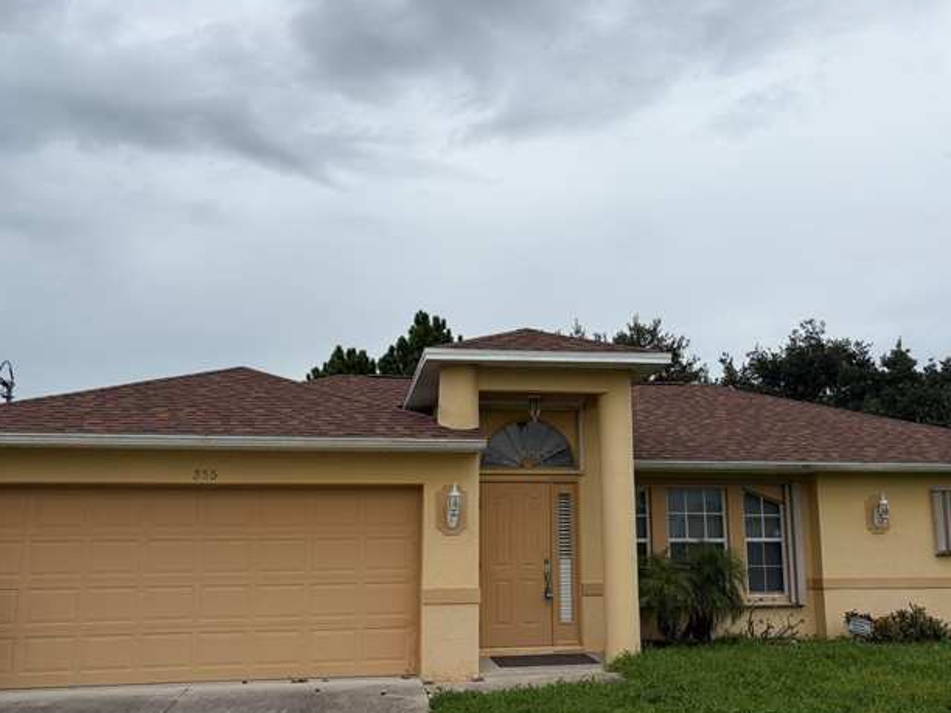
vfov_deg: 41.8
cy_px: 379
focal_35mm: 34
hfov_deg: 53.9
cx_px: 516
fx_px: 934
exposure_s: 1/8850
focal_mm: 5.96
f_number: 1.6
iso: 50
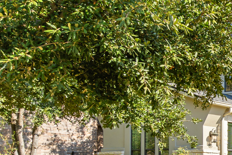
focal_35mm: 64
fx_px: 412
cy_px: 166
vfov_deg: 20.4
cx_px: 390
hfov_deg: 22.5
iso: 100
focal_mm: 16
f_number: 9
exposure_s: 1/125
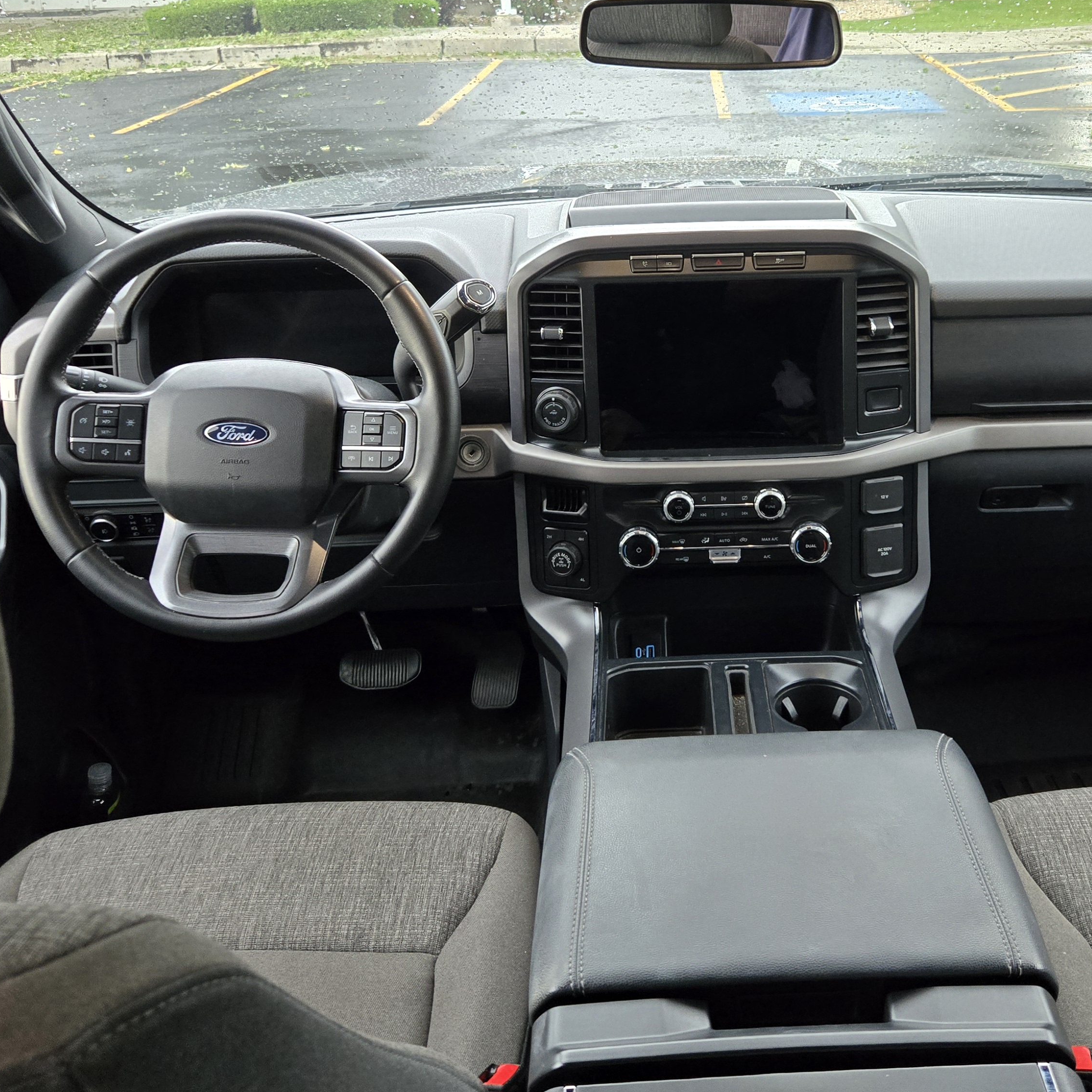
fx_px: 1285
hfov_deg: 45.5
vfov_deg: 45.5
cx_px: 707
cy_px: 386
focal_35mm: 36
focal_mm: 5.4
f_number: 1.8
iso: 400
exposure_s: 1/120
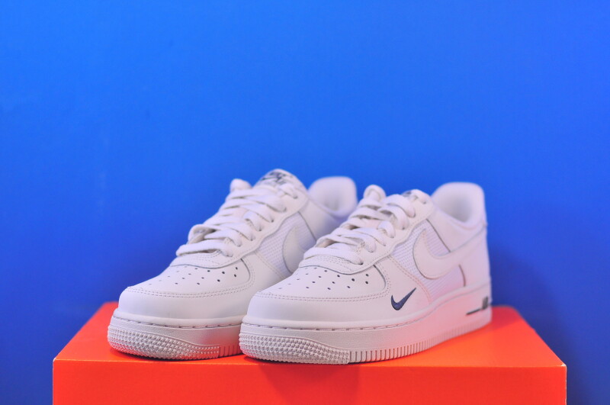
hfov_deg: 27.0
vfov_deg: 18.1
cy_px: 202
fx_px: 1269
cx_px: 305
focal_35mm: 75
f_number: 2.5
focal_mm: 50
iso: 250
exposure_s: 1/320
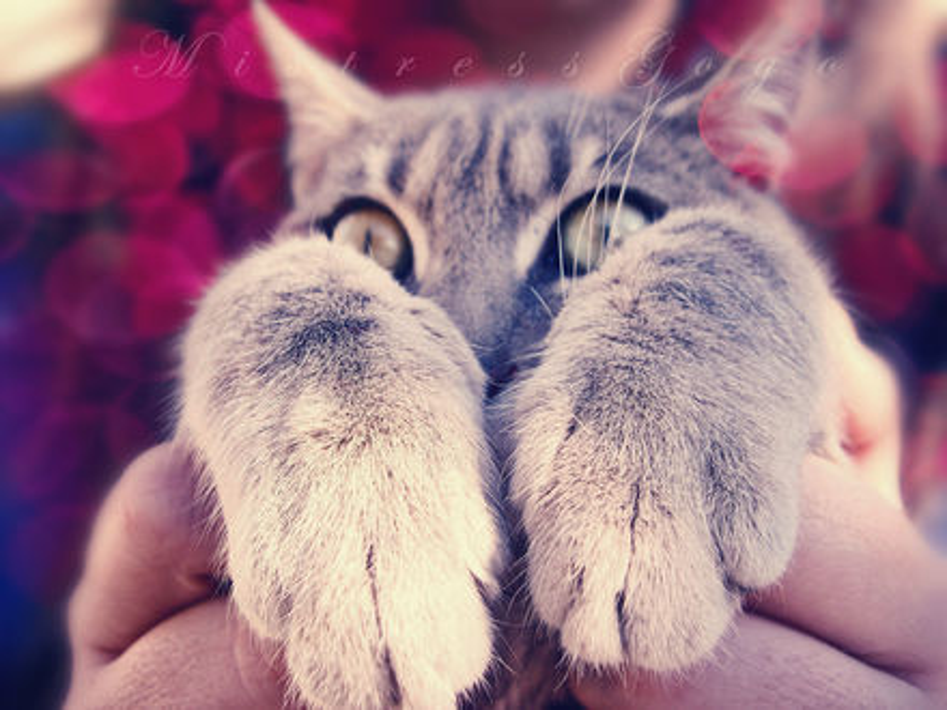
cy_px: 355
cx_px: 474
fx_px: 1040
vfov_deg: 37.7
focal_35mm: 38
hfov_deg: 49.0
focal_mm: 7.9
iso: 64
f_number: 2.8
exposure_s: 1/125
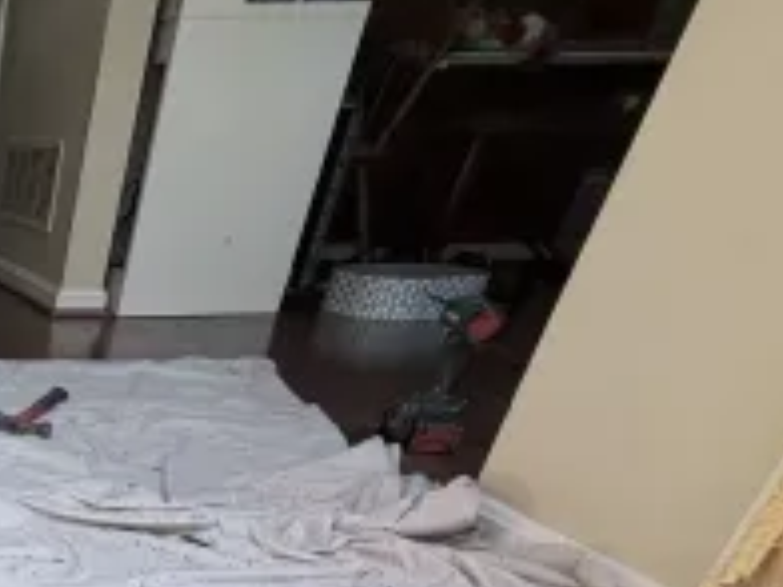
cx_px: -256
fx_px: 905
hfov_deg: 33.2
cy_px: 735
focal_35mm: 40
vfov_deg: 29.8
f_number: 2.2
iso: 40
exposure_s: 1/203
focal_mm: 2.22
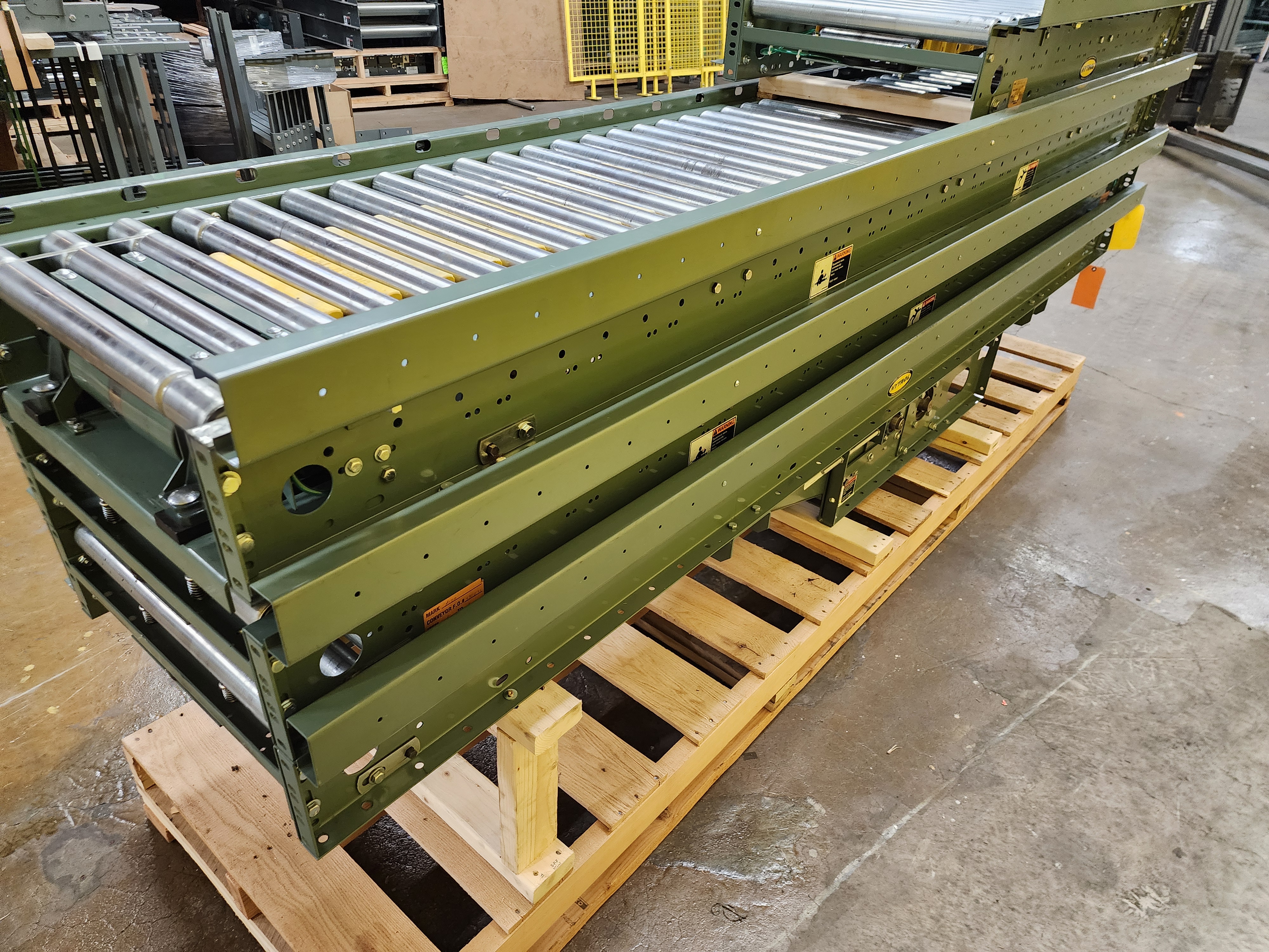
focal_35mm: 23
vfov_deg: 58.9
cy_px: 476
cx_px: 634
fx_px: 843
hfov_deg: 73.9
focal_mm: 6.4
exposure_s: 1/60
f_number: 1.8
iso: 640
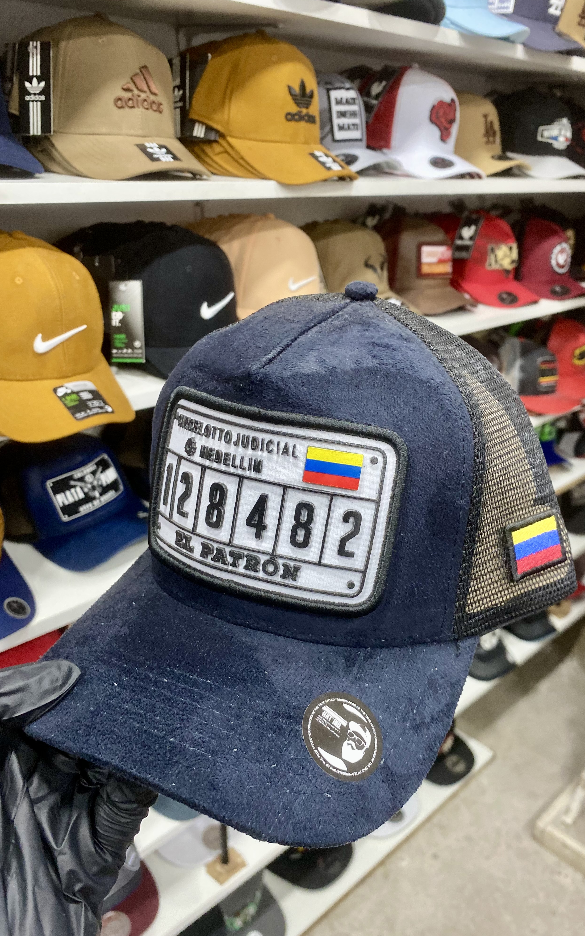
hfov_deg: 44.5
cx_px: 318
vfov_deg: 66.5
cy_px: 473
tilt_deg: -22.4
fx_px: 714
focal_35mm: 28
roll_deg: -0.3
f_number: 1.8
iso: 250
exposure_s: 1/50
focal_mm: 4.25
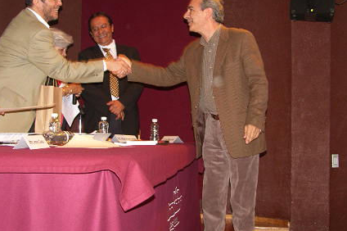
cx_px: 167
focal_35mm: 55
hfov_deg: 36.3
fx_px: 530
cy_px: 108
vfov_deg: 24.6
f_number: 2.5
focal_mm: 9
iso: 100
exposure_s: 1/40
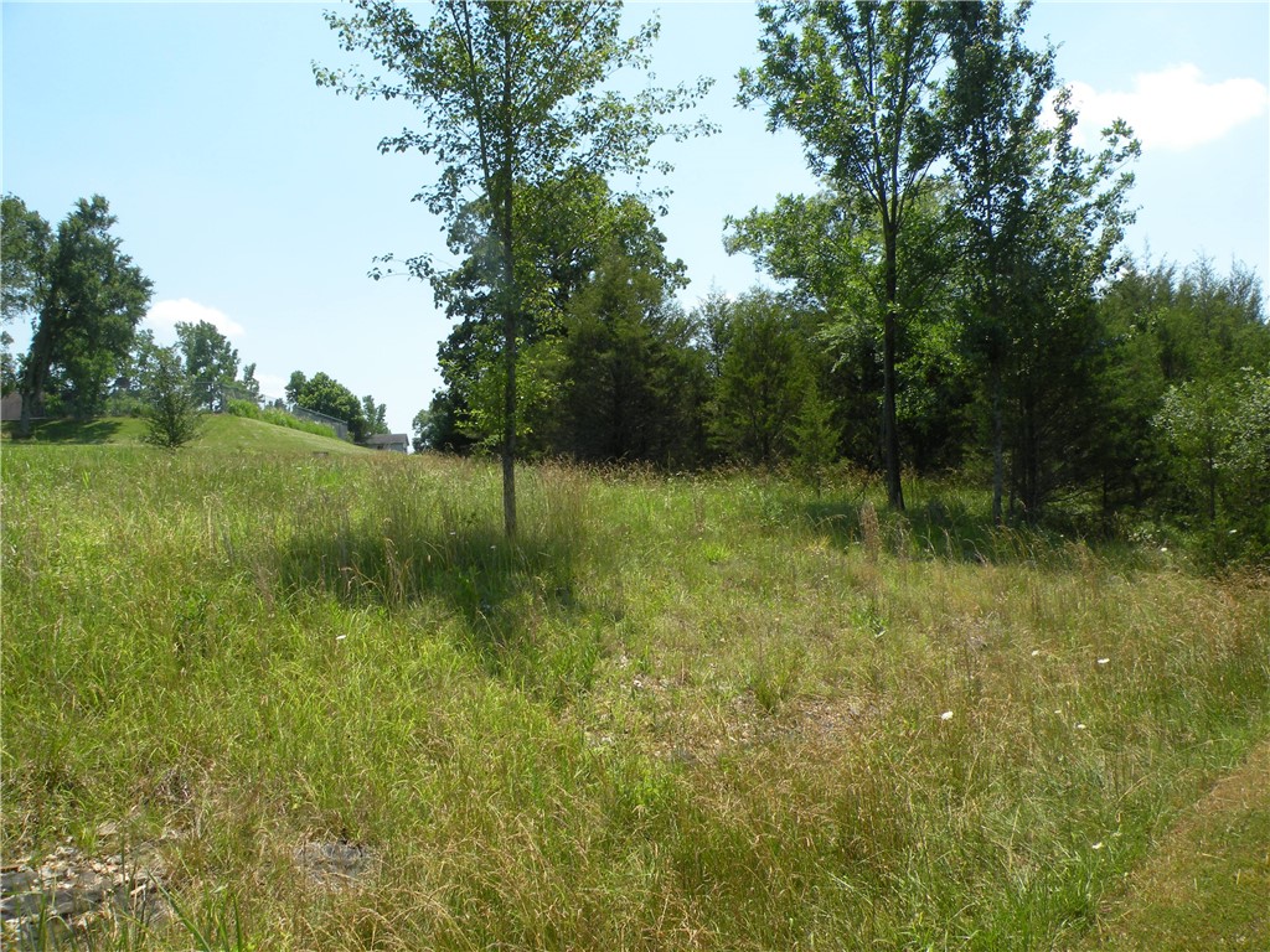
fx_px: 991
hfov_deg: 65.3
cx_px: 635
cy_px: 476
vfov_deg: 51.4
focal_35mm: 27
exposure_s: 1/192
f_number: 6.3
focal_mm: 4.7
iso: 64
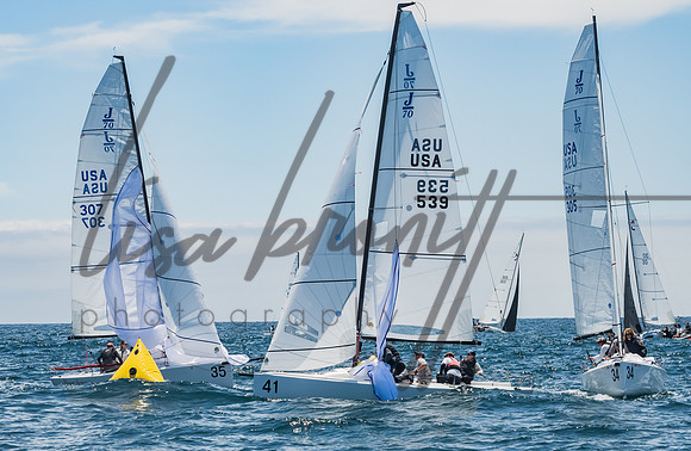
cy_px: 245
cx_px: 324
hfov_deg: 15.0
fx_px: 2618
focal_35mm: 137
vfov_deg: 9.8
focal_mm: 85
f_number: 14
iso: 640
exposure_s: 1/1000
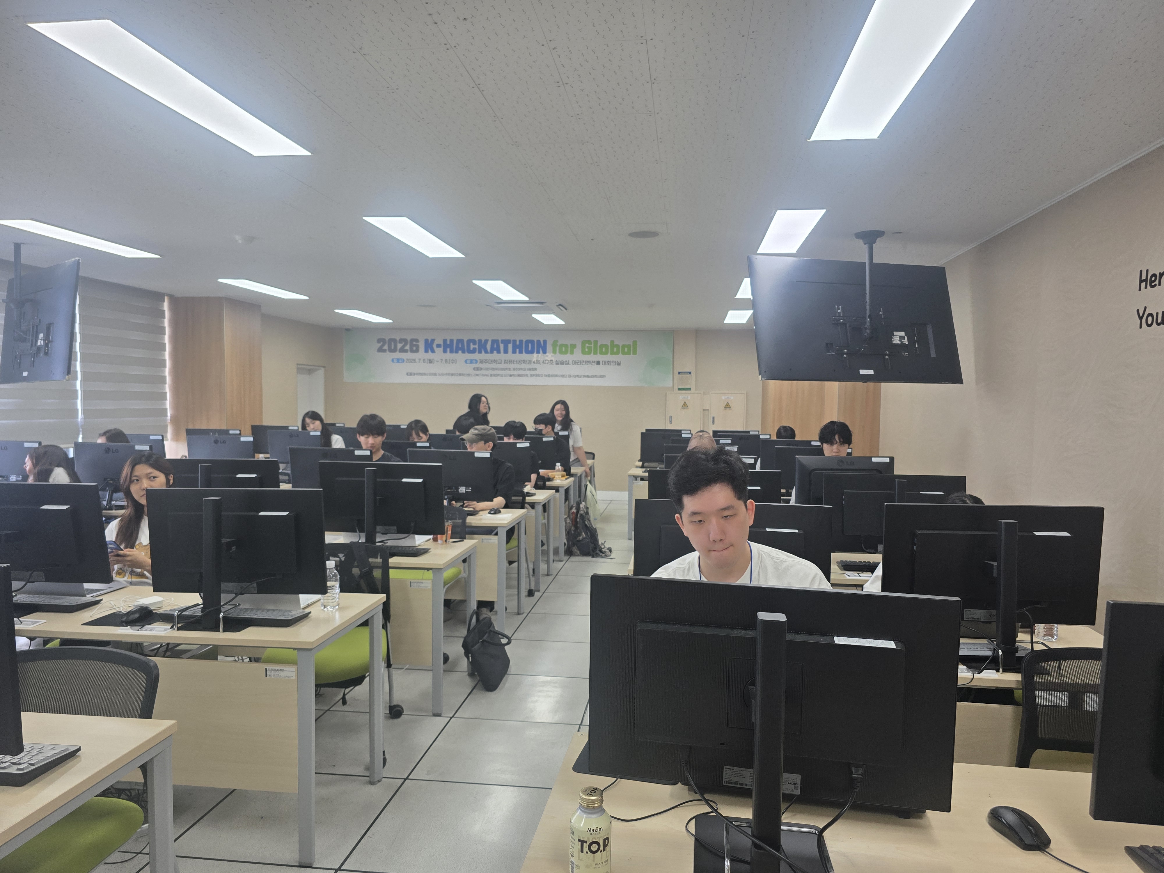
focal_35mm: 23
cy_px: 436
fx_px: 773
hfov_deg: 73.9
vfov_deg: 58.9
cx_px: 582
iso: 50
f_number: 1.7
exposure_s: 1/120
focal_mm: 6.3
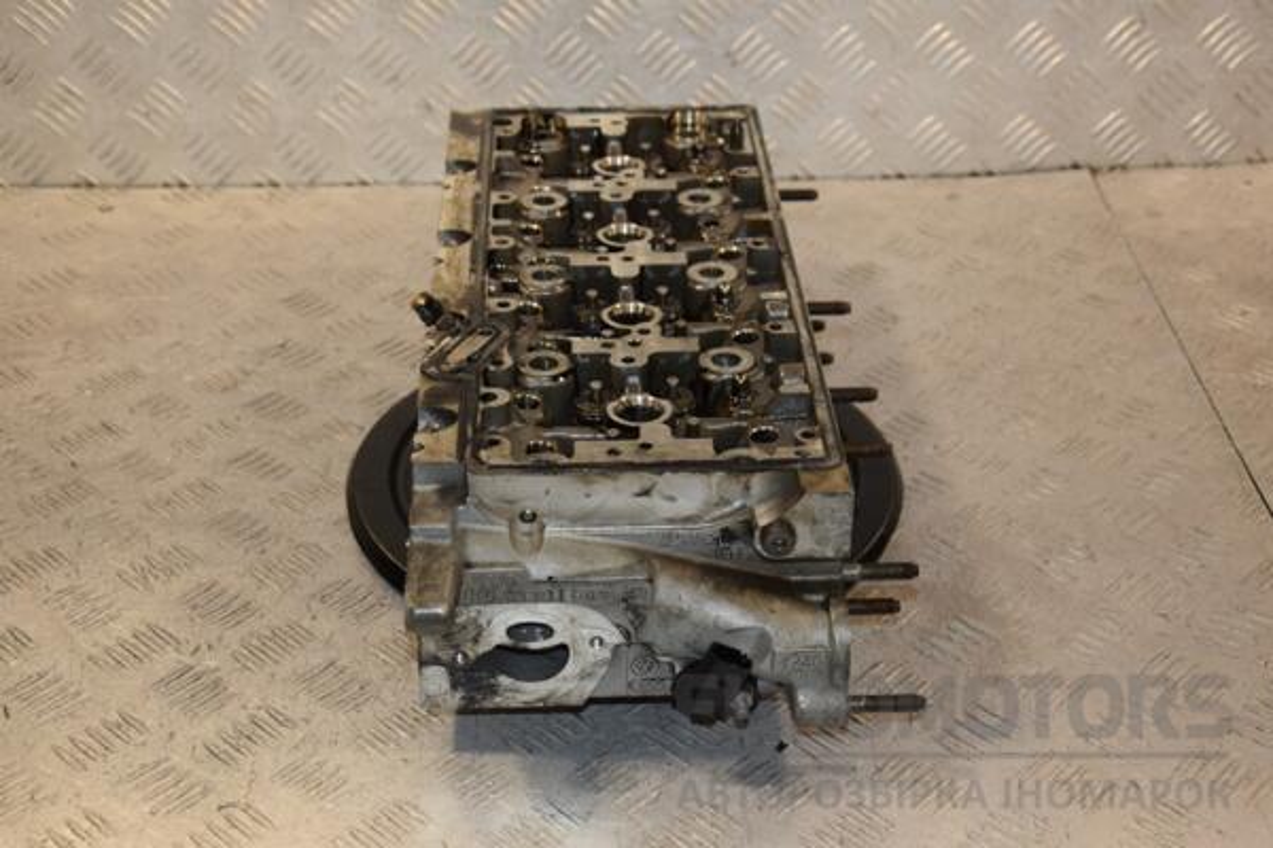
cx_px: 636
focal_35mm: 52
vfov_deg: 25.8
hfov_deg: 37.9
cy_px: 424
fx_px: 1856
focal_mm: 35
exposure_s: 1/200
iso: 800
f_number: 5.6
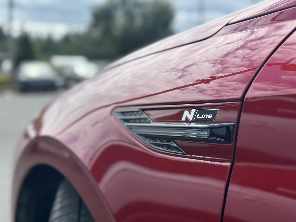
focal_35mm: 48
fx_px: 410
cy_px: 111
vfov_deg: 30.3
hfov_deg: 39.7
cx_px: 148
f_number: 1.78
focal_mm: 6.86
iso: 80
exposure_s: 1/3597
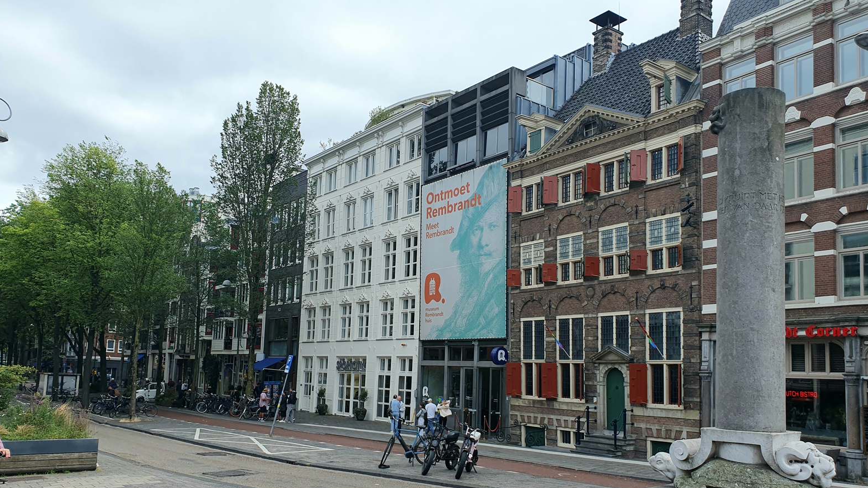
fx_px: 667
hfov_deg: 66.1
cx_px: 443
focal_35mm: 29
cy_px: 314
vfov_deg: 39.8
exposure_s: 1/1250
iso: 50
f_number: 2.4
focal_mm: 4.3
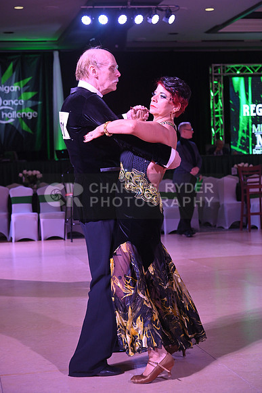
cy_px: 196
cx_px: 131
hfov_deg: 19.5
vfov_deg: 28.8
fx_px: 764
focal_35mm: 70
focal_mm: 70
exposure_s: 1/320
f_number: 5.6
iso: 1600
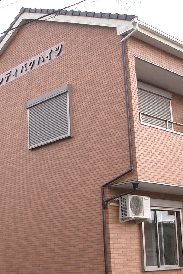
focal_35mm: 63
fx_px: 480
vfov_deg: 31.7
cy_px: 175
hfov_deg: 21.5
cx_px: 60
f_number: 2.6
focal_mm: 5.8
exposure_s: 1/400
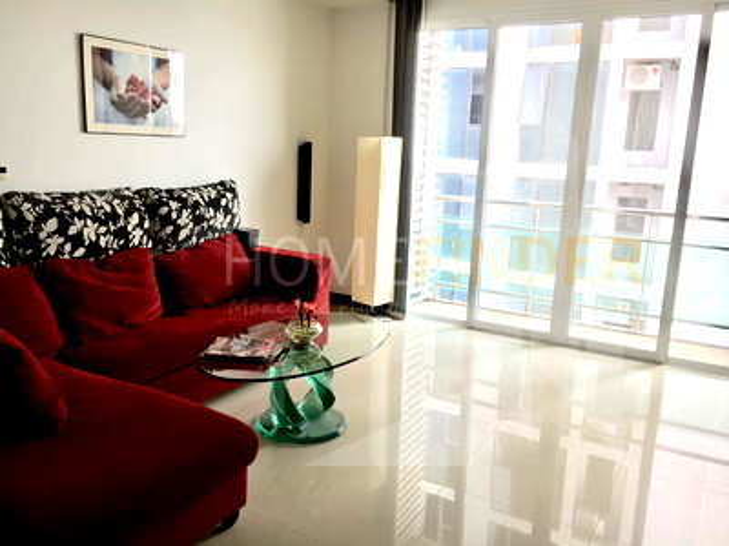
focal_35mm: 29
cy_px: 273
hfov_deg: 61.7
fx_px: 611
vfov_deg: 48.2
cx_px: 364
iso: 32
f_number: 2.2
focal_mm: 4.15
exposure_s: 1/100
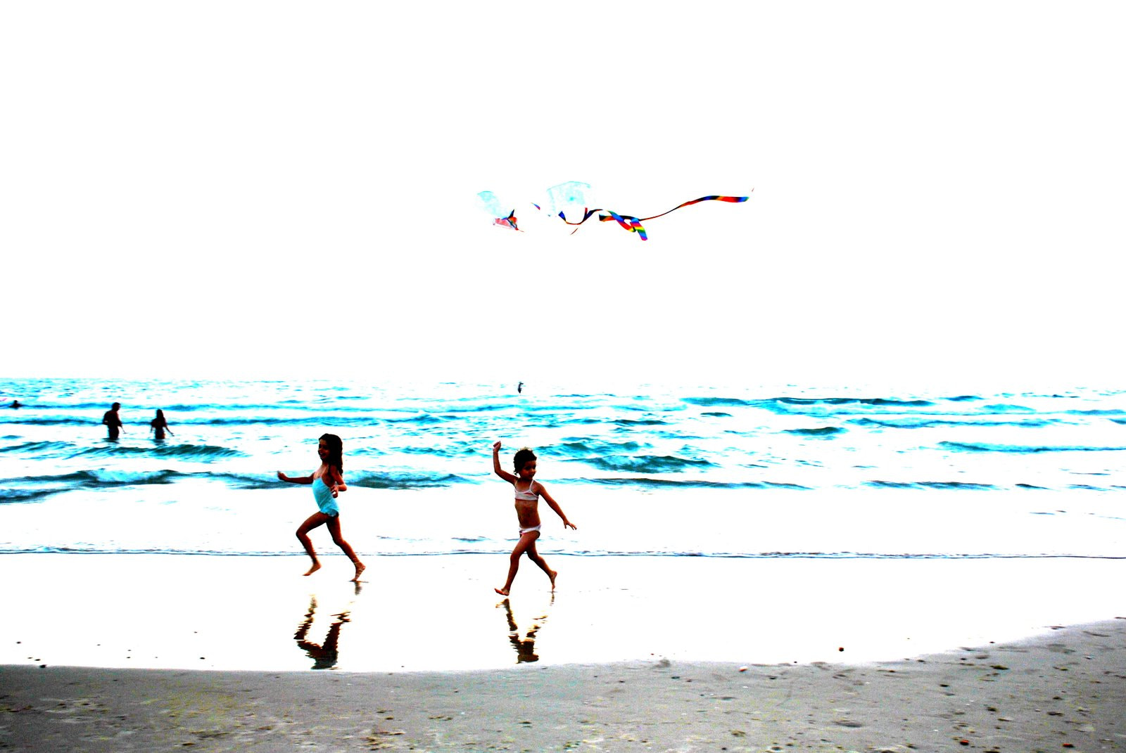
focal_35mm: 36
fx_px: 1127
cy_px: 376
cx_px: 563
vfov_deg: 37.0
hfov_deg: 53.1
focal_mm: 24
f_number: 5
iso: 200
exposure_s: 1/100
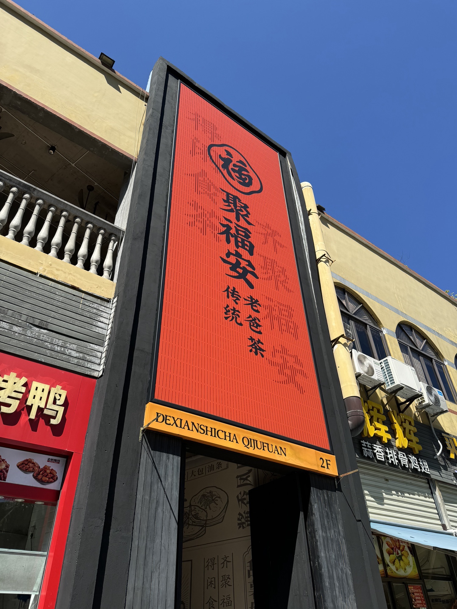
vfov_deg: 71.6
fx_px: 422
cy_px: 304
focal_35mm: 24
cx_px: 228
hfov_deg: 56.9
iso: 80
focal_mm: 6.76
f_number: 1.78
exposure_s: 1/2959
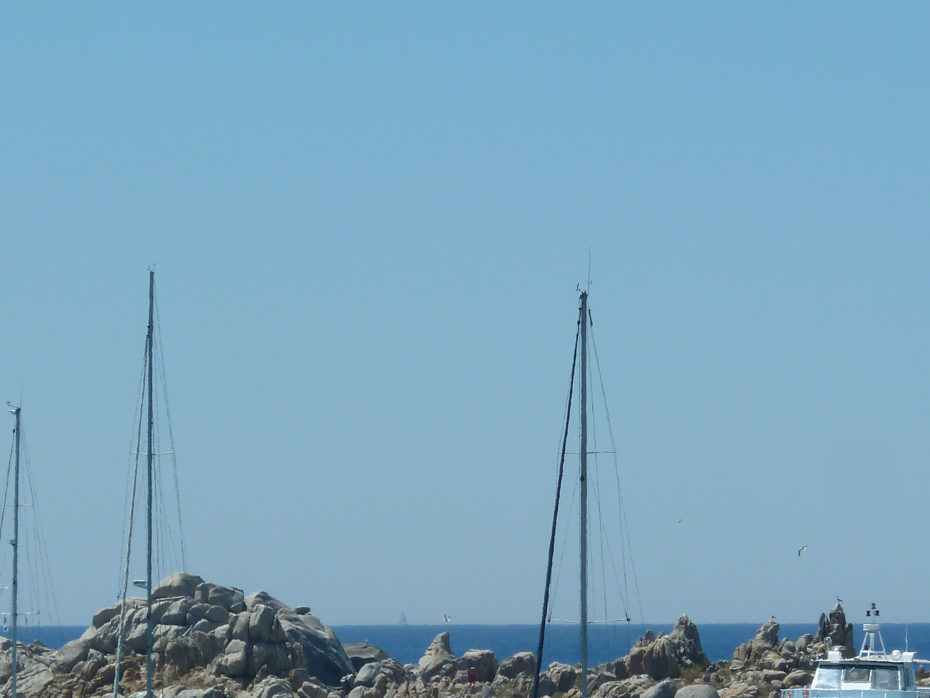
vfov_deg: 5.0
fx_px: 8033
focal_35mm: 299
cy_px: 485
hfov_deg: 6.6
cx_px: 516
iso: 80
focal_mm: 29.9
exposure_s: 1/640
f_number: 5.6
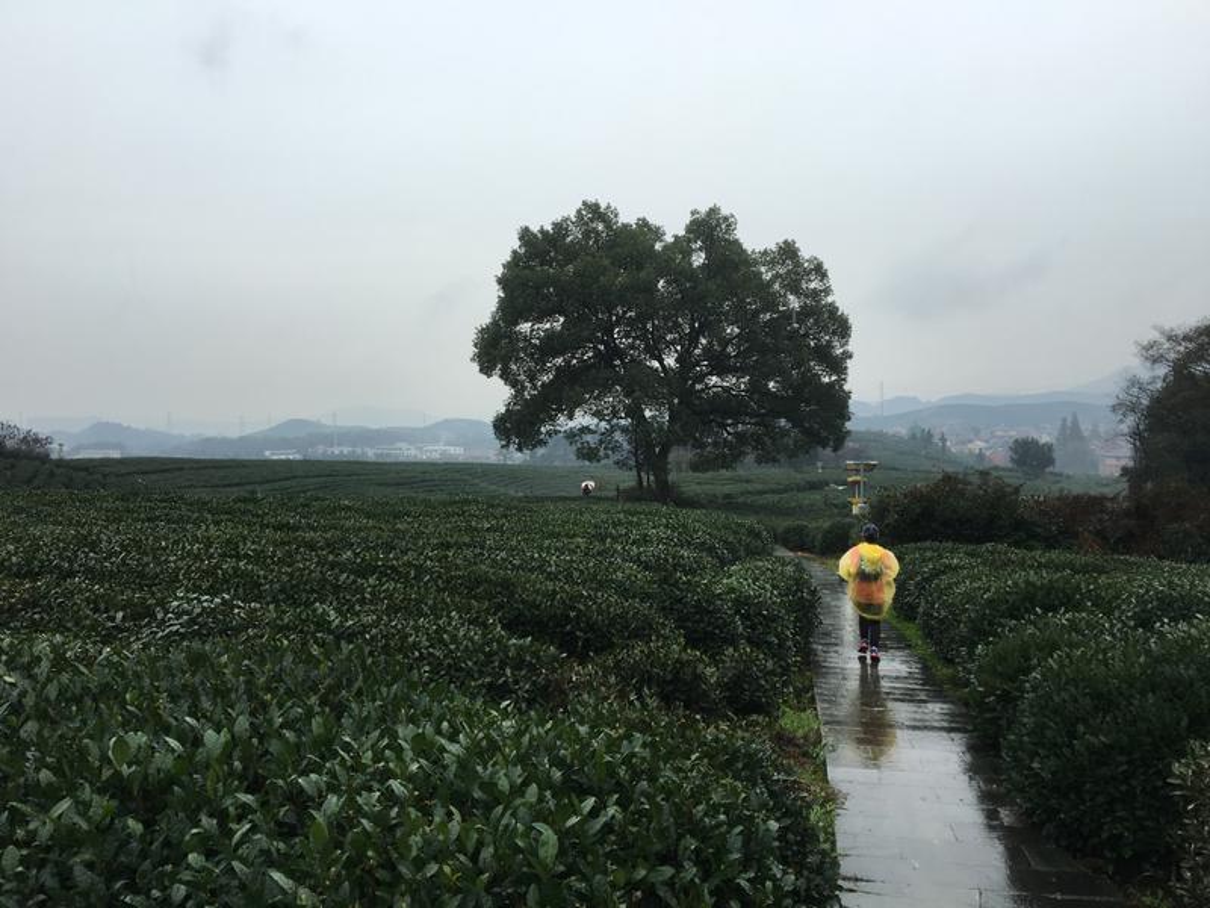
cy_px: 454
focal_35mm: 29
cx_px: 605
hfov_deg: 61.7
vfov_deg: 48.2
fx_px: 1014
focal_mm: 4.15
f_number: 2.2
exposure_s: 1/523
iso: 25
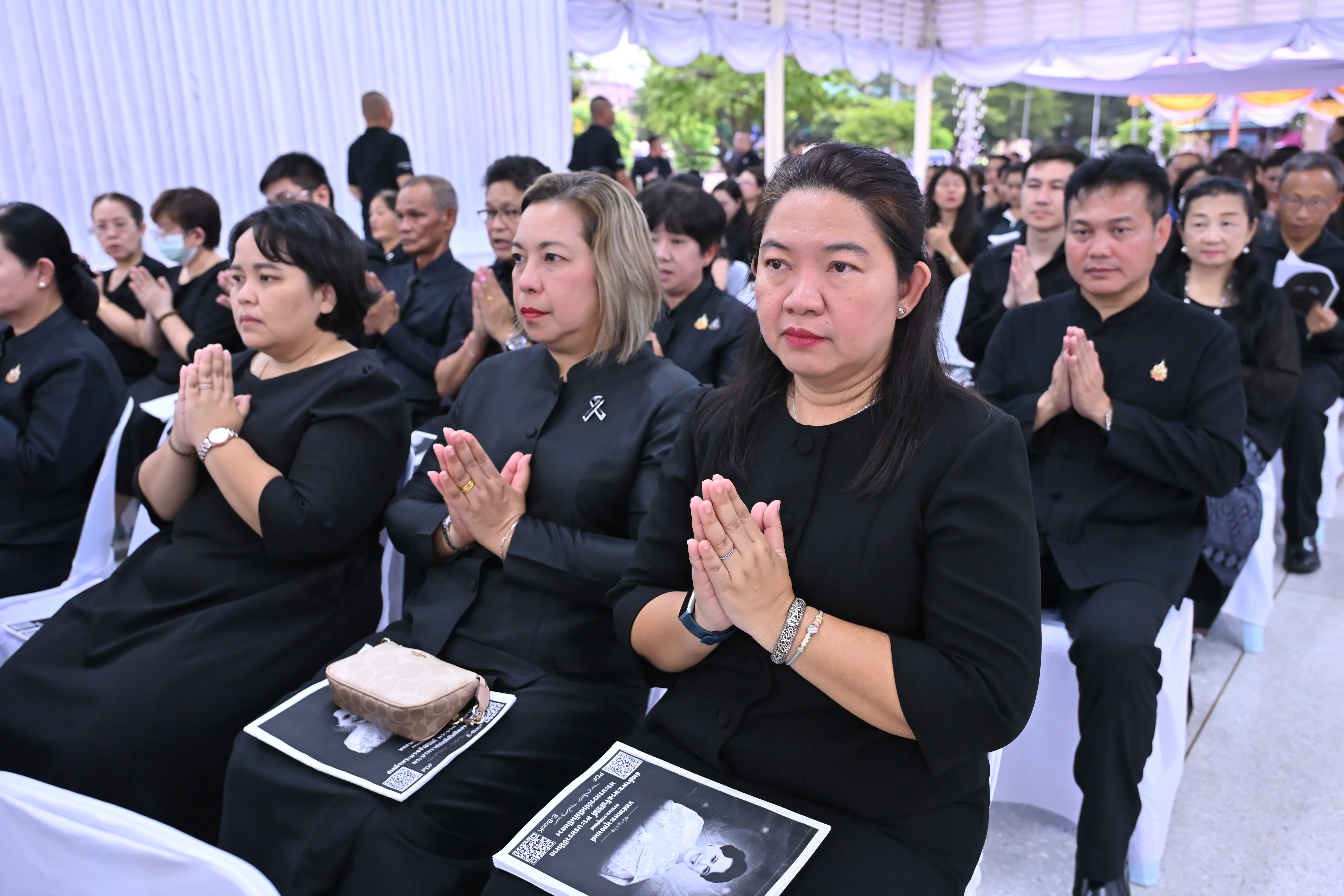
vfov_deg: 43.6
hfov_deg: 61.9
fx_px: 1120
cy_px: 448
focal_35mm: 30
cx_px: 672
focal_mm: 30
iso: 3200
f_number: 4
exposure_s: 1/320
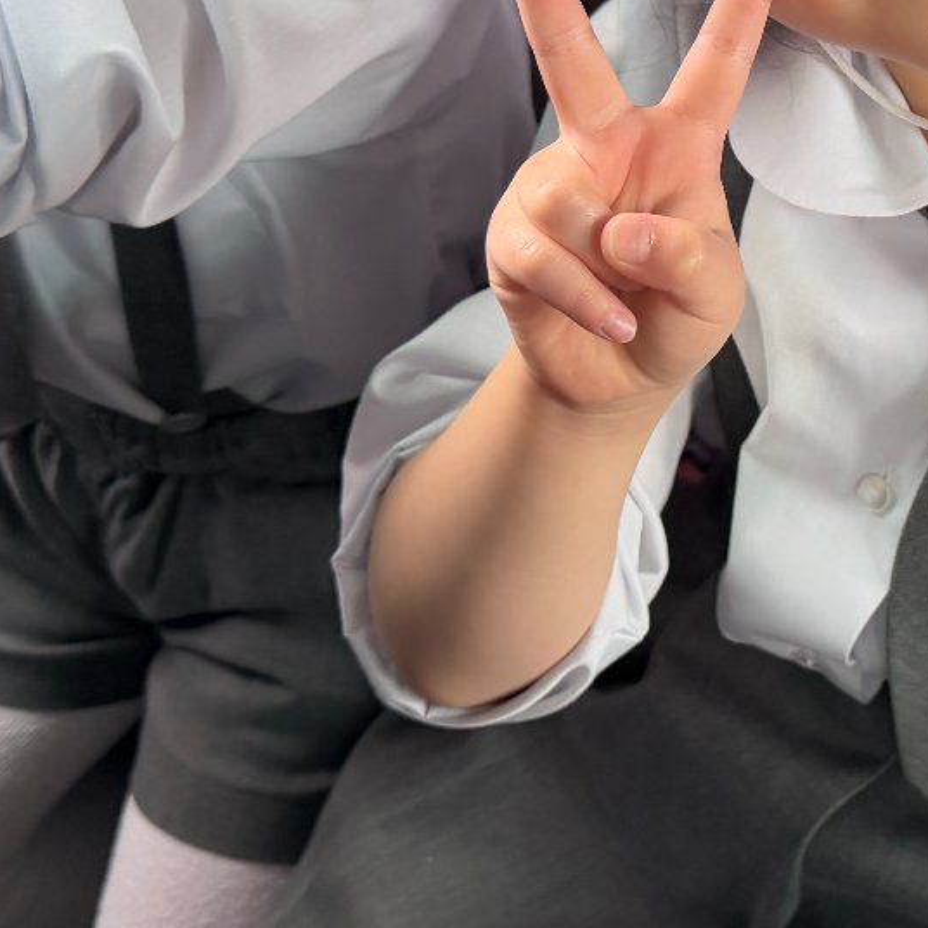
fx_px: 2305
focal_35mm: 76
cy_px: 194
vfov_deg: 22.5
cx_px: 855
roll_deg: +1.7
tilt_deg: -41.9
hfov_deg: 22.2
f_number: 1.78
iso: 200
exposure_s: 1/166
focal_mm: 6.76
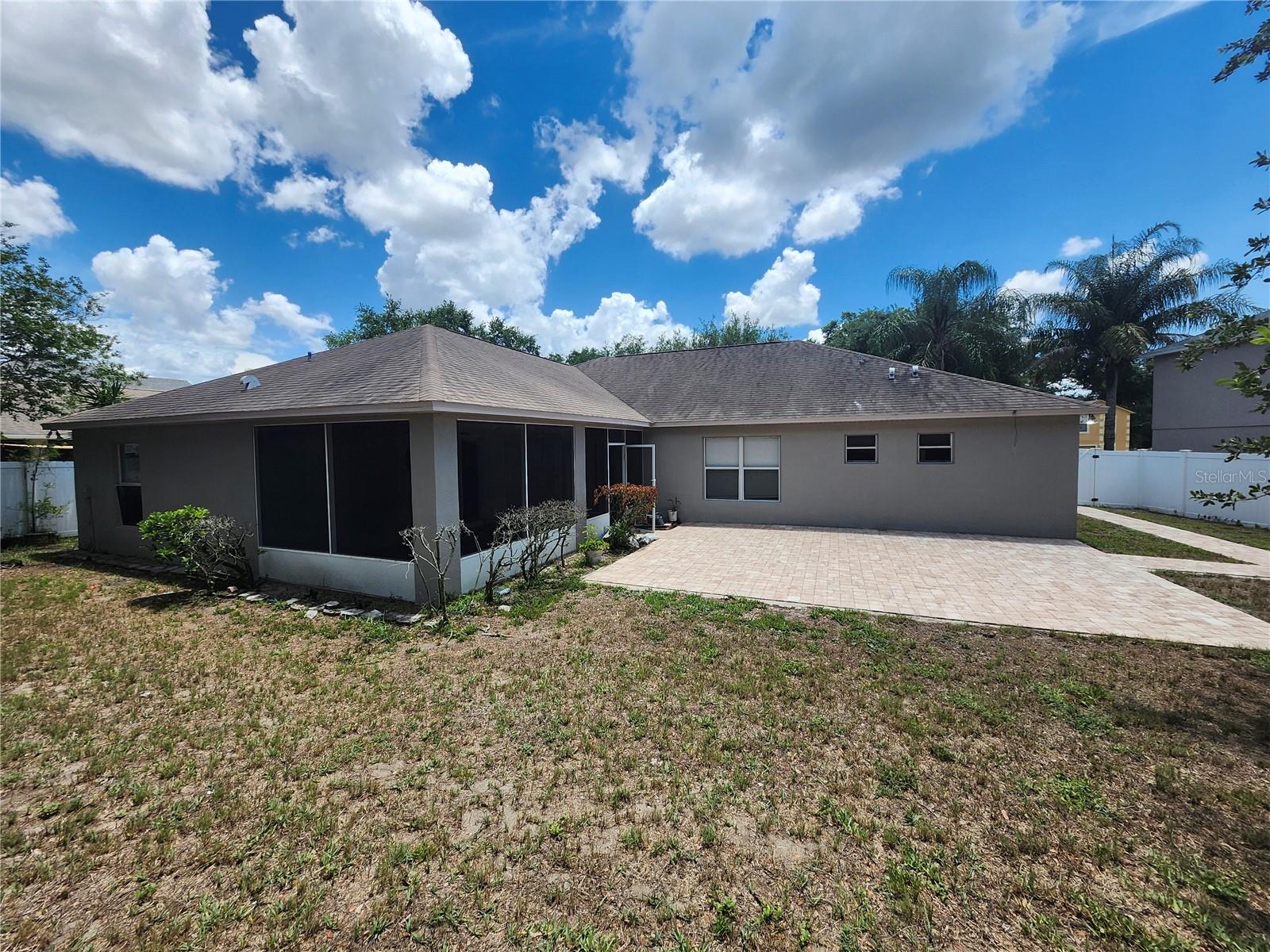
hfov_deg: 106.2
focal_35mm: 13
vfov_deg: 89.9
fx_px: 477
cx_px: 635
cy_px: 476
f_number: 2.2
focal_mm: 1.74
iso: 40
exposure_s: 1/1723
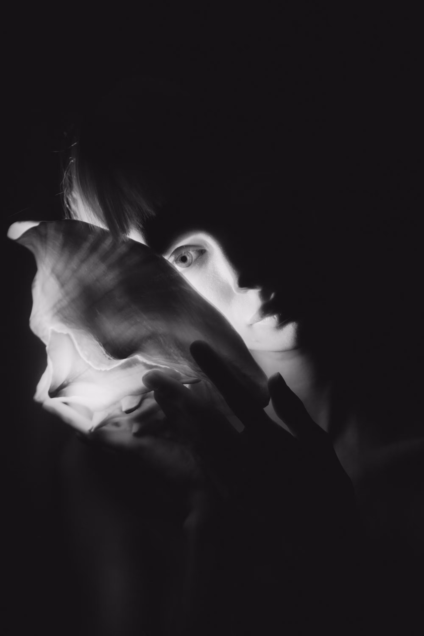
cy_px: 318
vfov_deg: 37.9
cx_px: 212
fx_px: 927
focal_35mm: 52
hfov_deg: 25.8
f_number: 2
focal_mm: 35
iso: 250
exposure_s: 1/100
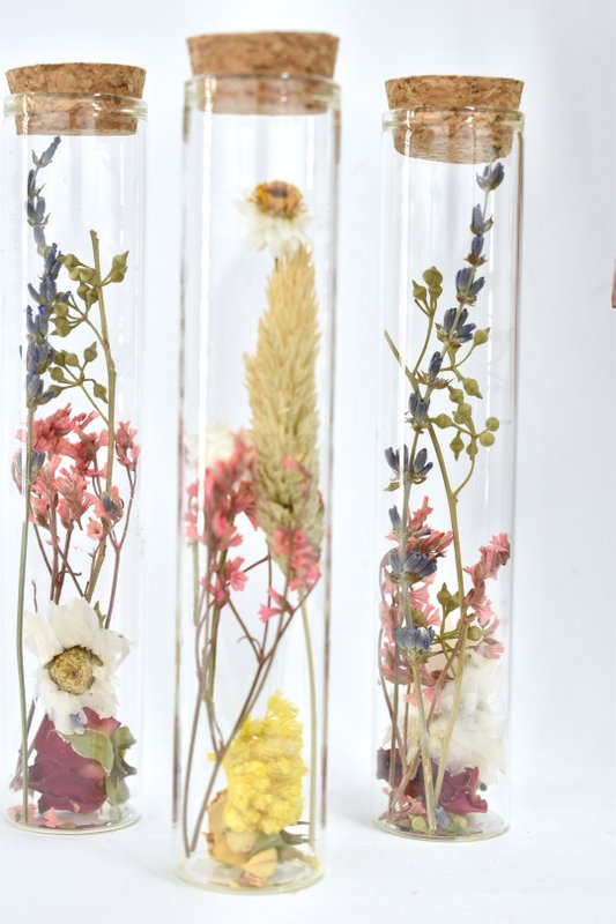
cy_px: 462
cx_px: 308
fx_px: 1849
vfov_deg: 28.1
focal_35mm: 72
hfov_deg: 18.9
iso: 110
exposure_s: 1/80
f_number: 5.3
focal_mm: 48
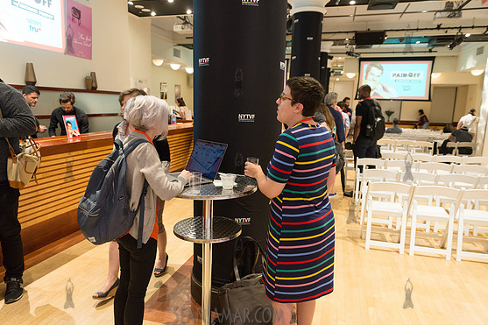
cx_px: 238
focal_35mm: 25
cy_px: 166
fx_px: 339
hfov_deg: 71.5
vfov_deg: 51.3
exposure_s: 1/80
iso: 2500
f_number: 4
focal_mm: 24
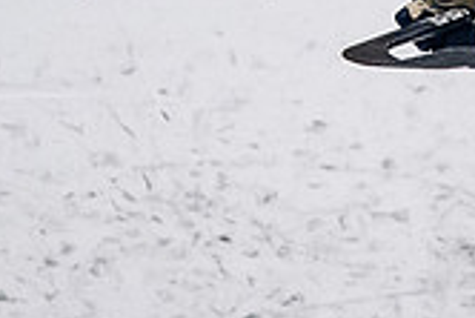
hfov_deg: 1.3
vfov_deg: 0.9
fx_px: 20231
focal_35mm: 1532
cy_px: -410
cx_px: 722
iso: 2000
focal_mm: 185
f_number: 3.2
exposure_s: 1/800
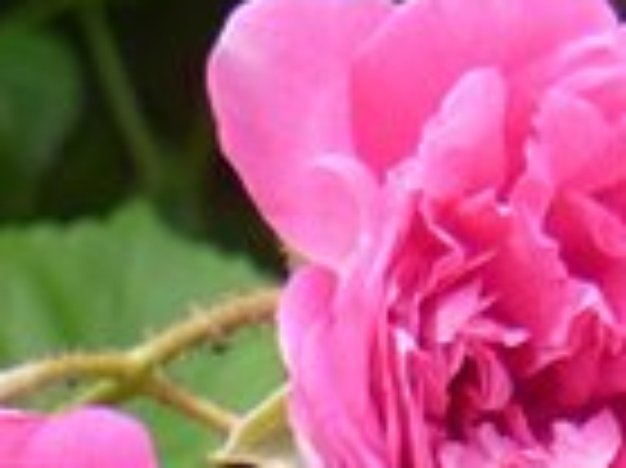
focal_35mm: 596
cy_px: 1188
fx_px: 10769
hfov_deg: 3.3
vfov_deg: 2.5
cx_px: -297
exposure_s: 1/20
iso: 100
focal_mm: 14.5
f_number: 5.3
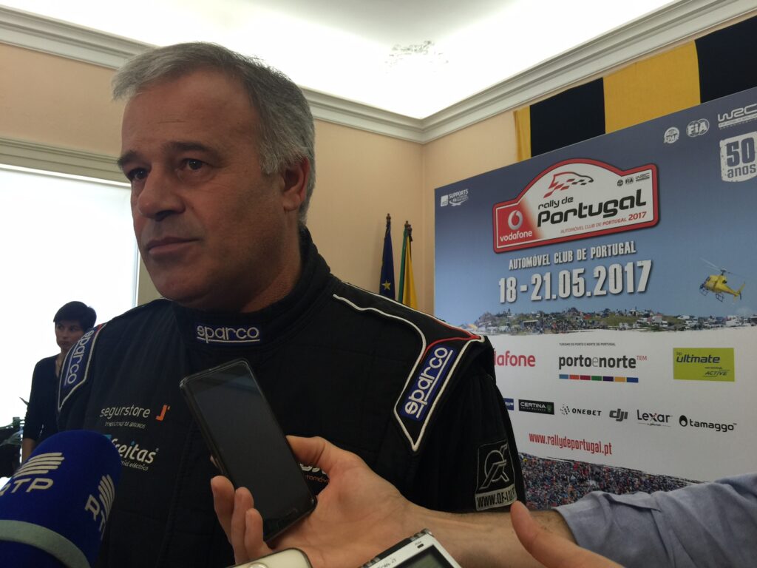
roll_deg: -0.6
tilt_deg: +6.5
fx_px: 634
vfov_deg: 48.2
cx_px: 378
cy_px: 284
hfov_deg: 61.7
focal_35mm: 29
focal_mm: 4.15
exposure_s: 1/33
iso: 32
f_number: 2.2
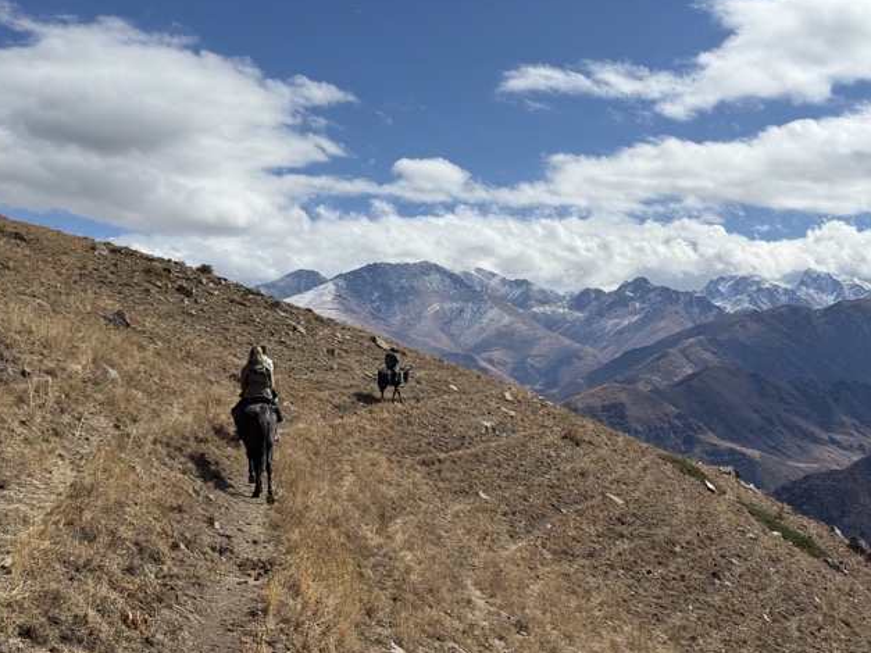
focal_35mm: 49
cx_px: 428
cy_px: 325
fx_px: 1233
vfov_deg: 29.7
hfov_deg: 38.9
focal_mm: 6.76
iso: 64
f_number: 1.78
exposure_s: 1/11364
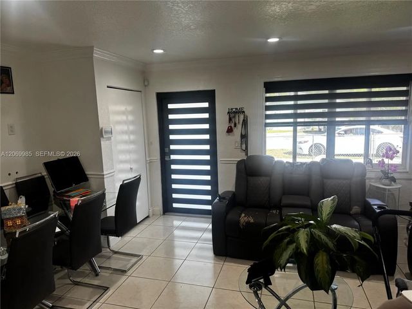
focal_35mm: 24
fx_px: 286
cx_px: 206
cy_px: 154
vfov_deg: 56.8
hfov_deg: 71.6
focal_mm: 6.76
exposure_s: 1/120
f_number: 1.78
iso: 80
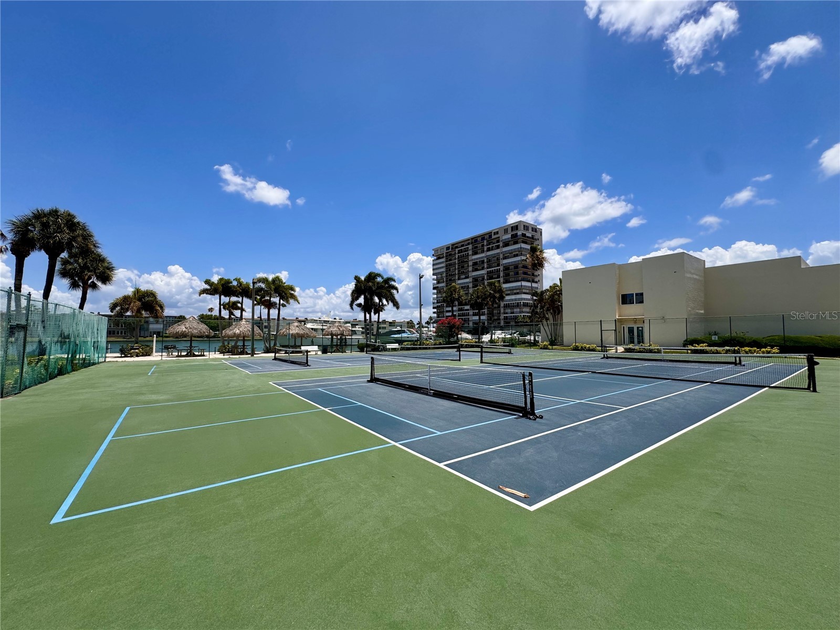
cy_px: 315
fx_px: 340
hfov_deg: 102.1
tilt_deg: +4.1
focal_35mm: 14
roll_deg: +0.0
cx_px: 420
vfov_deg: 85.7
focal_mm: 2.22
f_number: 2.2
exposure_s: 1/2985
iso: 50
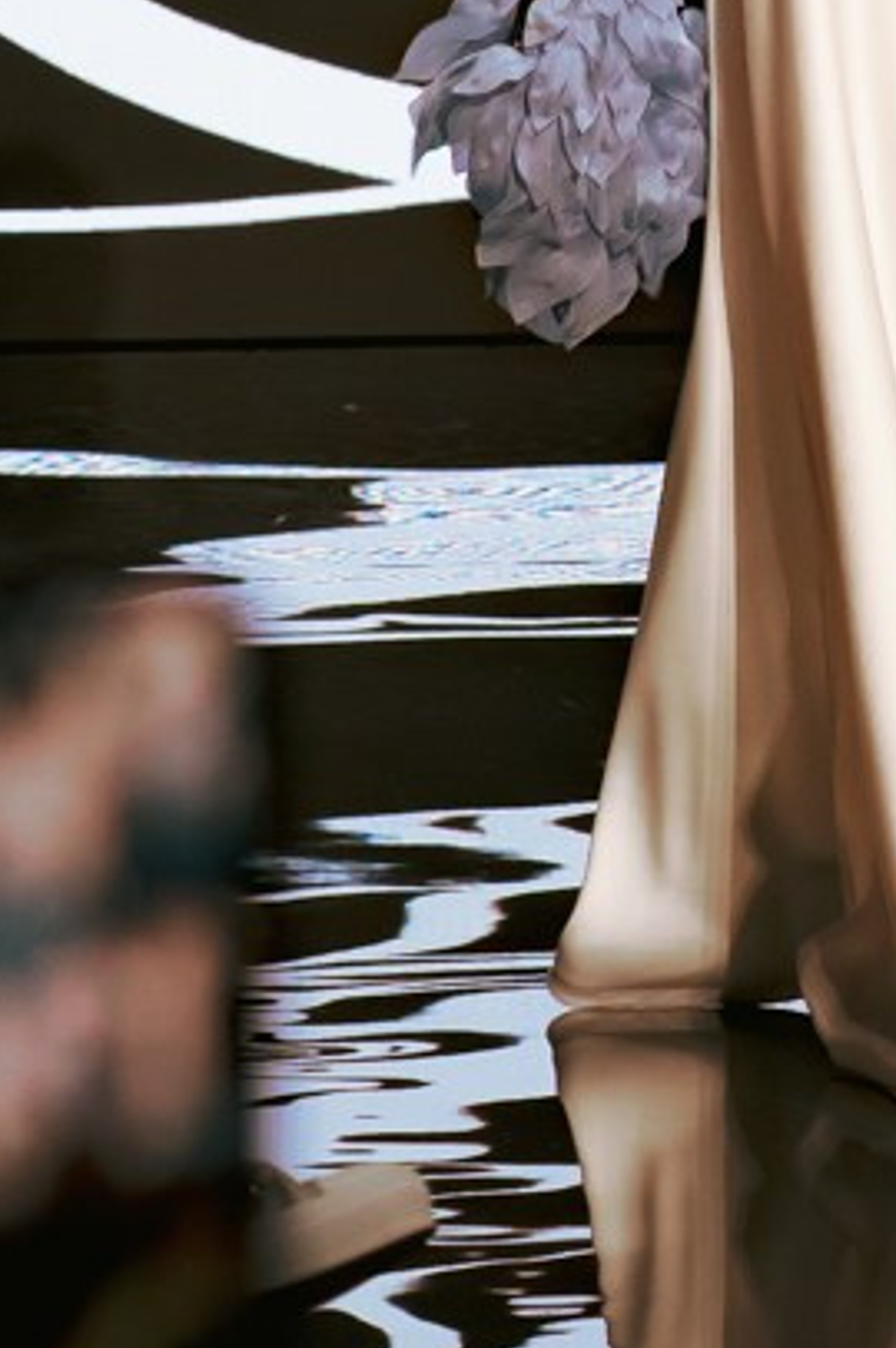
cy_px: -448
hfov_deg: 3.8
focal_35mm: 355
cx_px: 1626
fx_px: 13275
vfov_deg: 5.8
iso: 2000
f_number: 5
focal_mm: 75
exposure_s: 1/125
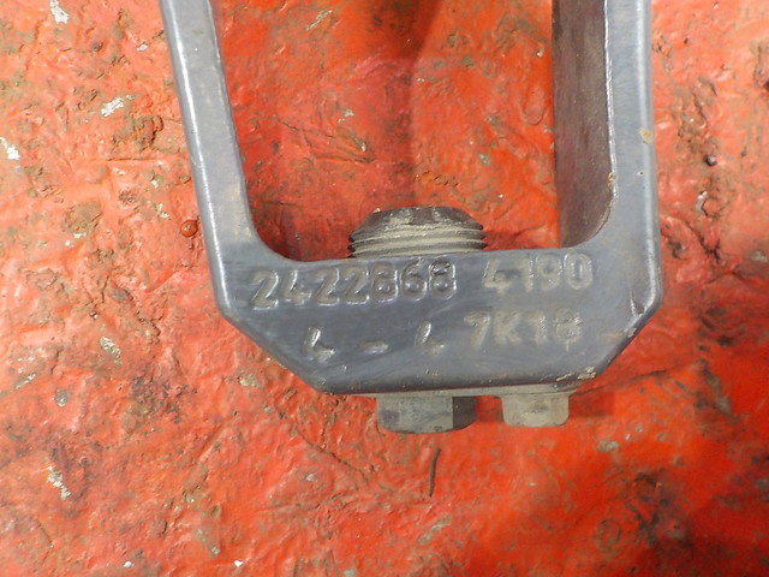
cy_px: 288
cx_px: 384
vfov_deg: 46.8
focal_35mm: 30
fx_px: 666
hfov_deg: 60.0
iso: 400
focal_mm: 4.1
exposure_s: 1/13
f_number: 3.3
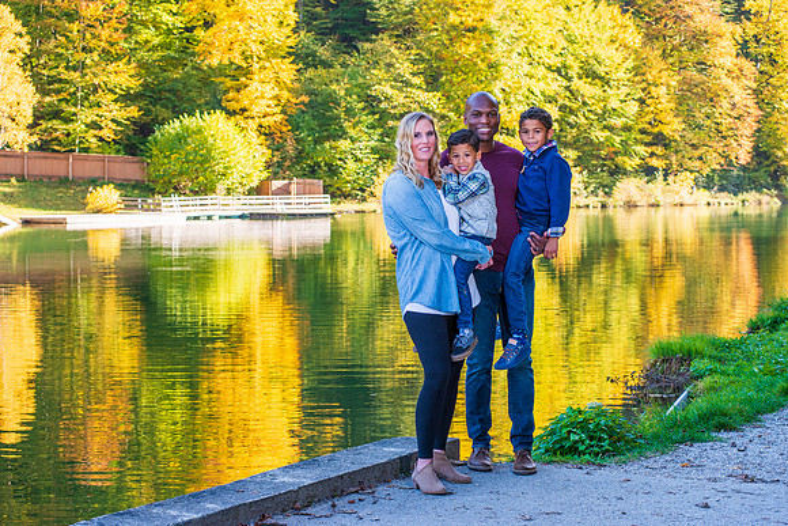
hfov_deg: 25.4
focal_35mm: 80
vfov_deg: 17.1
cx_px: 394
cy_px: 263
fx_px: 1751
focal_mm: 80
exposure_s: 1/125
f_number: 8
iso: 320
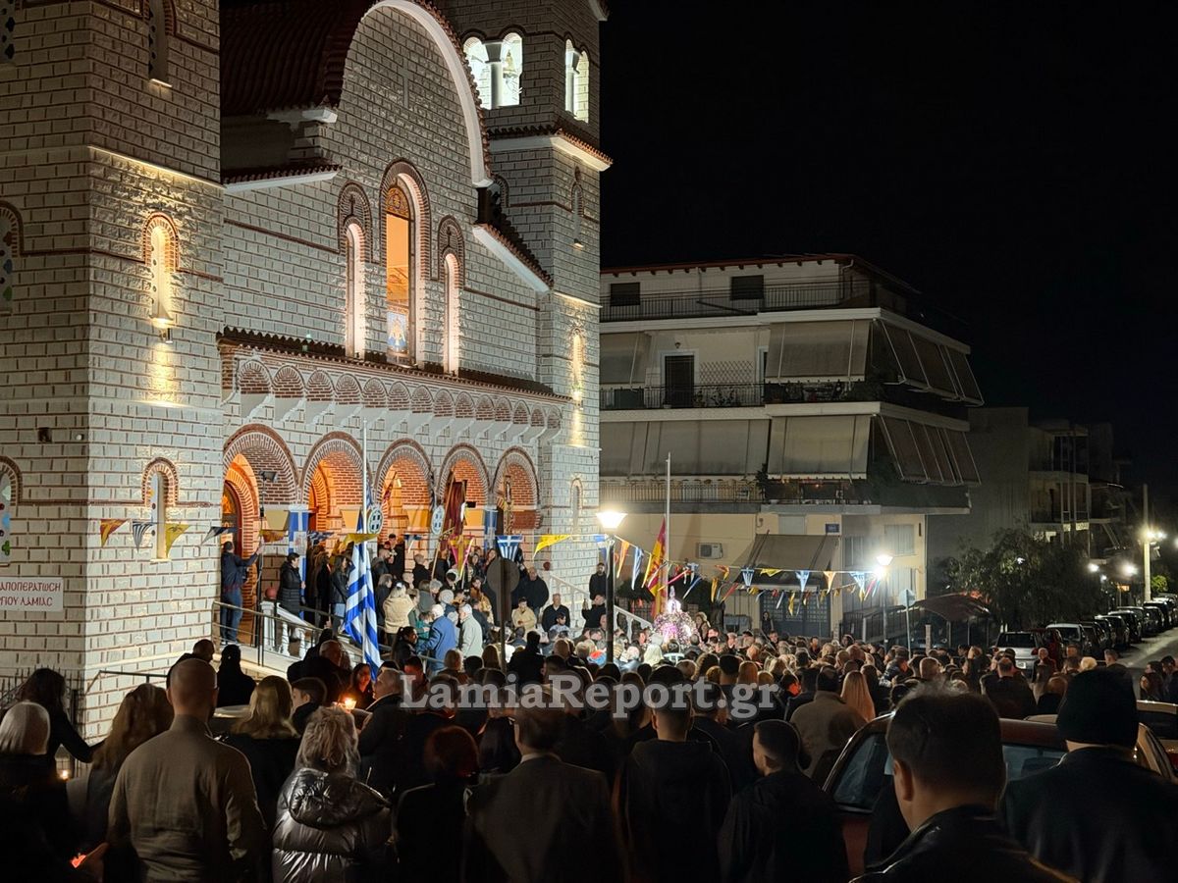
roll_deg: +0.3
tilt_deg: +2.0
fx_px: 1633
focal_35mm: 48
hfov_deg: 39.7
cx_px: 589
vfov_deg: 30.3
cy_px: 442
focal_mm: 6.76
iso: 500
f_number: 1.78
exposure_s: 1/25
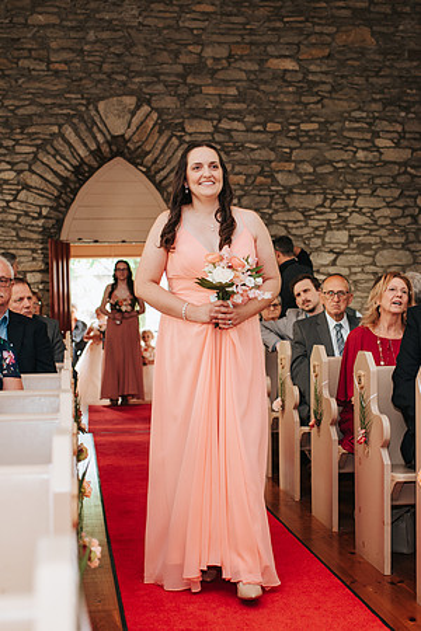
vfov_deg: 37.7
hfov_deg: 25.6
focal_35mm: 53
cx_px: 237
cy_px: 316
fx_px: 925
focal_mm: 35
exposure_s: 1/200
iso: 1000
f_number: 2.8
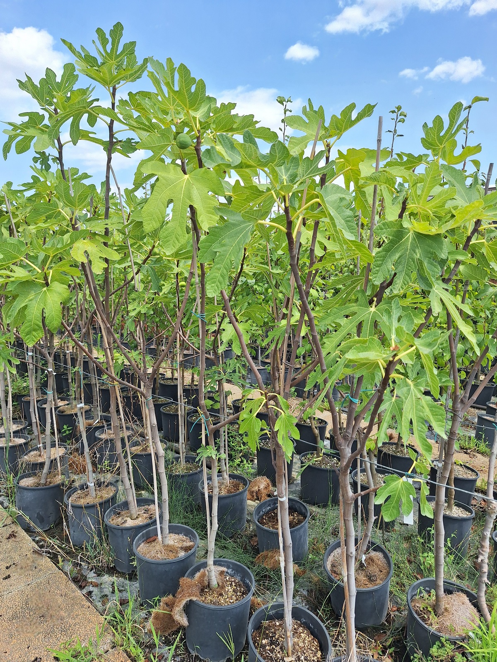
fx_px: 440
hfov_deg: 58.9
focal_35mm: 23
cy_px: 331
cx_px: 248
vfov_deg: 73.9
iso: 40
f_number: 1.8
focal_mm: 5.54
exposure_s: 1/2000
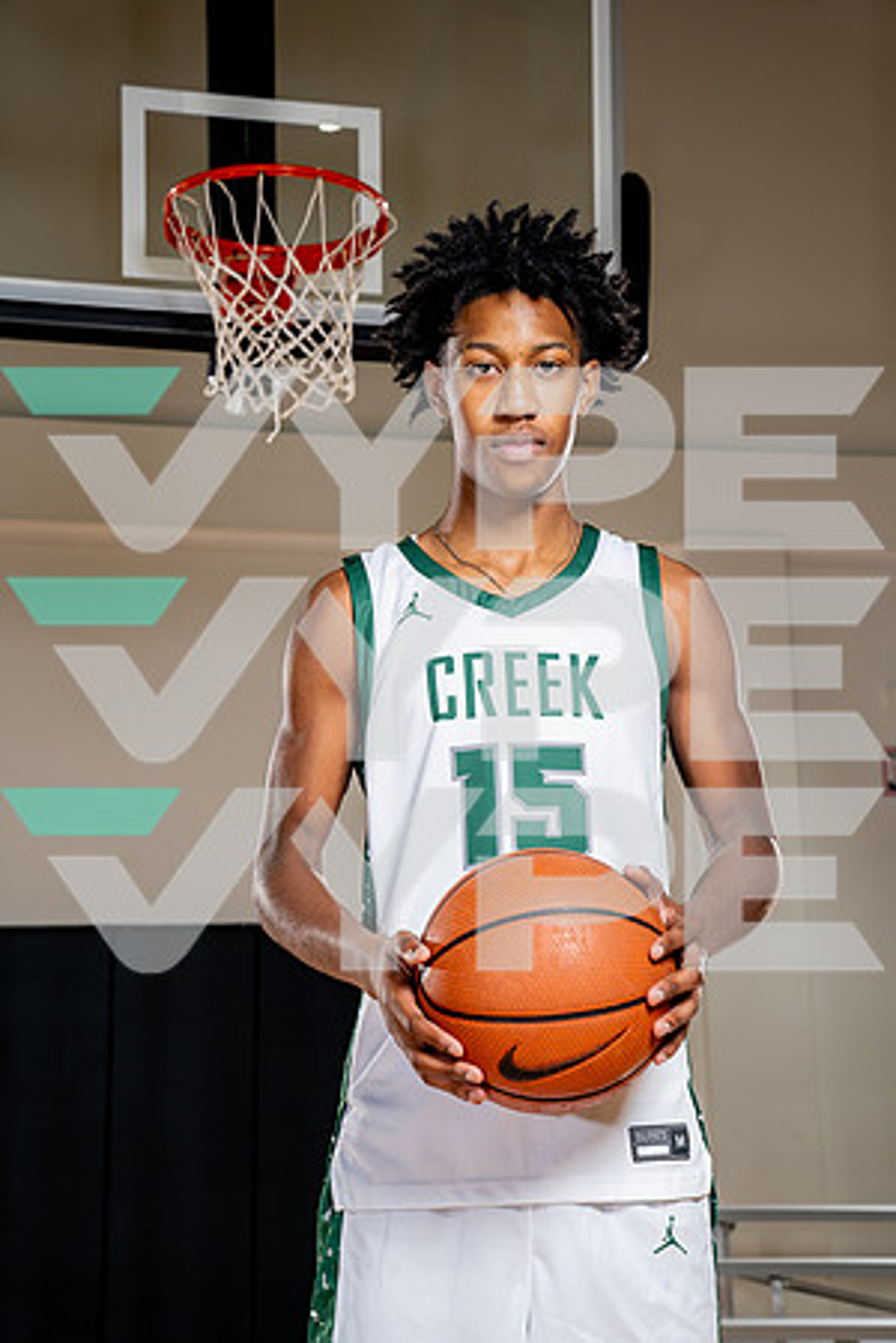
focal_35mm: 64
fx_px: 2389
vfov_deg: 31.4
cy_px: 672
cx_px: 448
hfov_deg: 21.2
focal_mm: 64
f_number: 7.1
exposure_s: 1/250
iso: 250
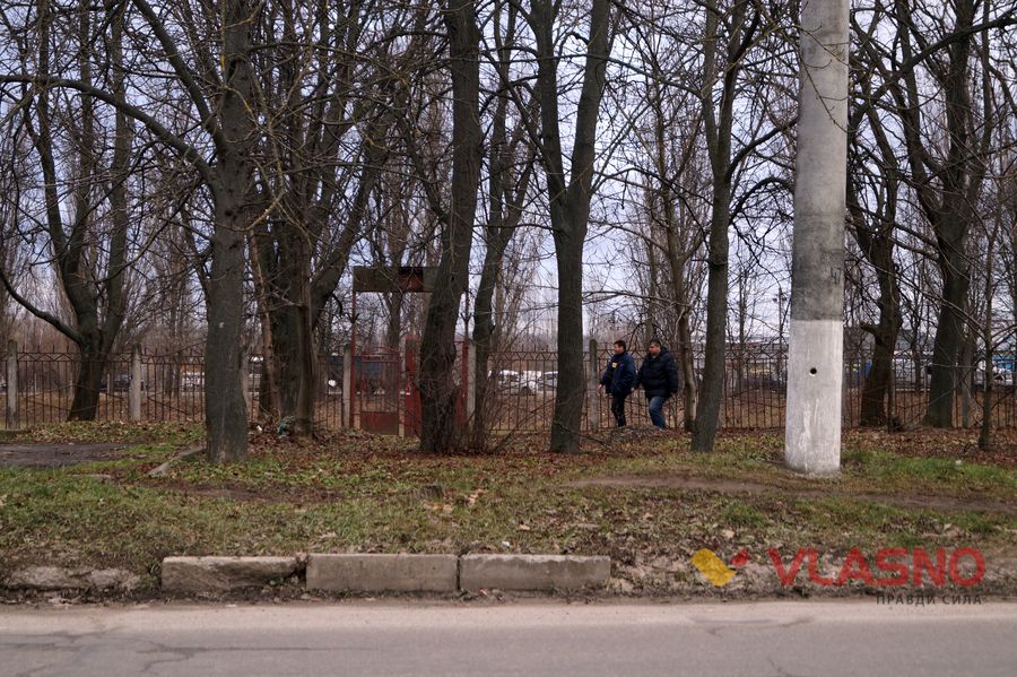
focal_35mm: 82
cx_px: 508
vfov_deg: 16.5
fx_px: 2329
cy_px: 338
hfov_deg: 24.6
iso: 125
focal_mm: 55
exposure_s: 1/100
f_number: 5.6
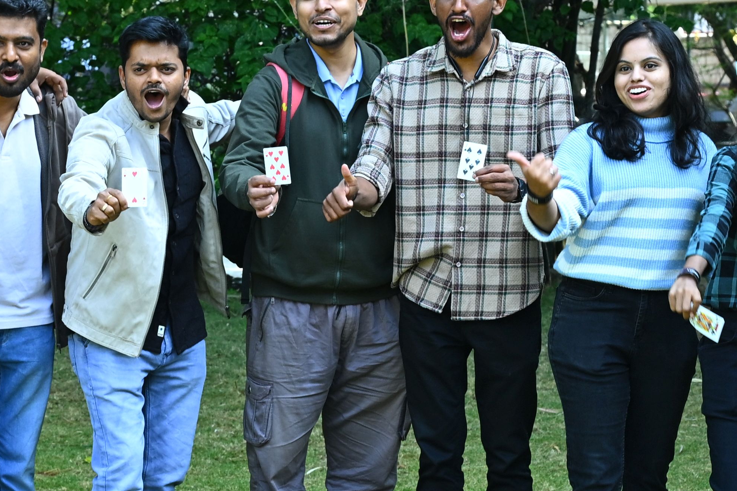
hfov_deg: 15.9
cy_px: 401
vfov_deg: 10.6
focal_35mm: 129
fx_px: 2641
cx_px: 286
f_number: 5
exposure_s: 1/200
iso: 400
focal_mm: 42
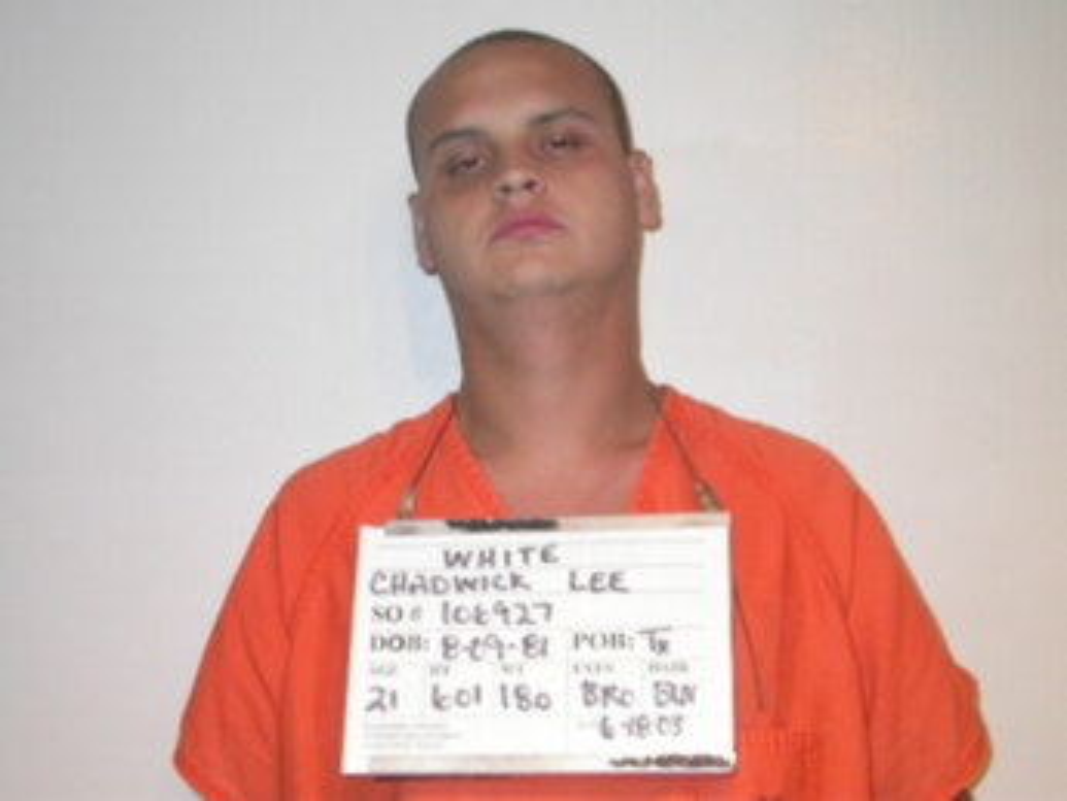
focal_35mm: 61
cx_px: 534
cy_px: 400
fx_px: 1881
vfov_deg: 24.0
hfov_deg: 31.7
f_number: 3.1
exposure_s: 1/60.3
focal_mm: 12.7
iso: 100
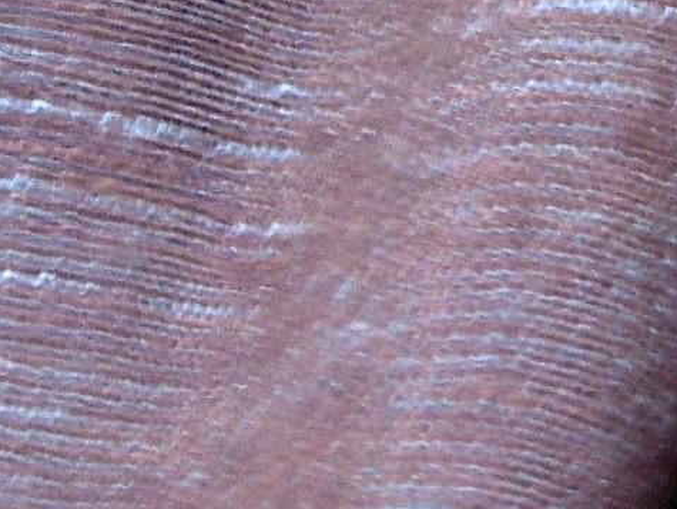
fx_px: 6576
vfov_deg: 4.4
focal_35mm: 336
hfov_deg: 5.8
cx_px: 978
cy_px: -392
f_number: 4.5
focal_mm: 14
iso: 200
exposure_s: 1/2
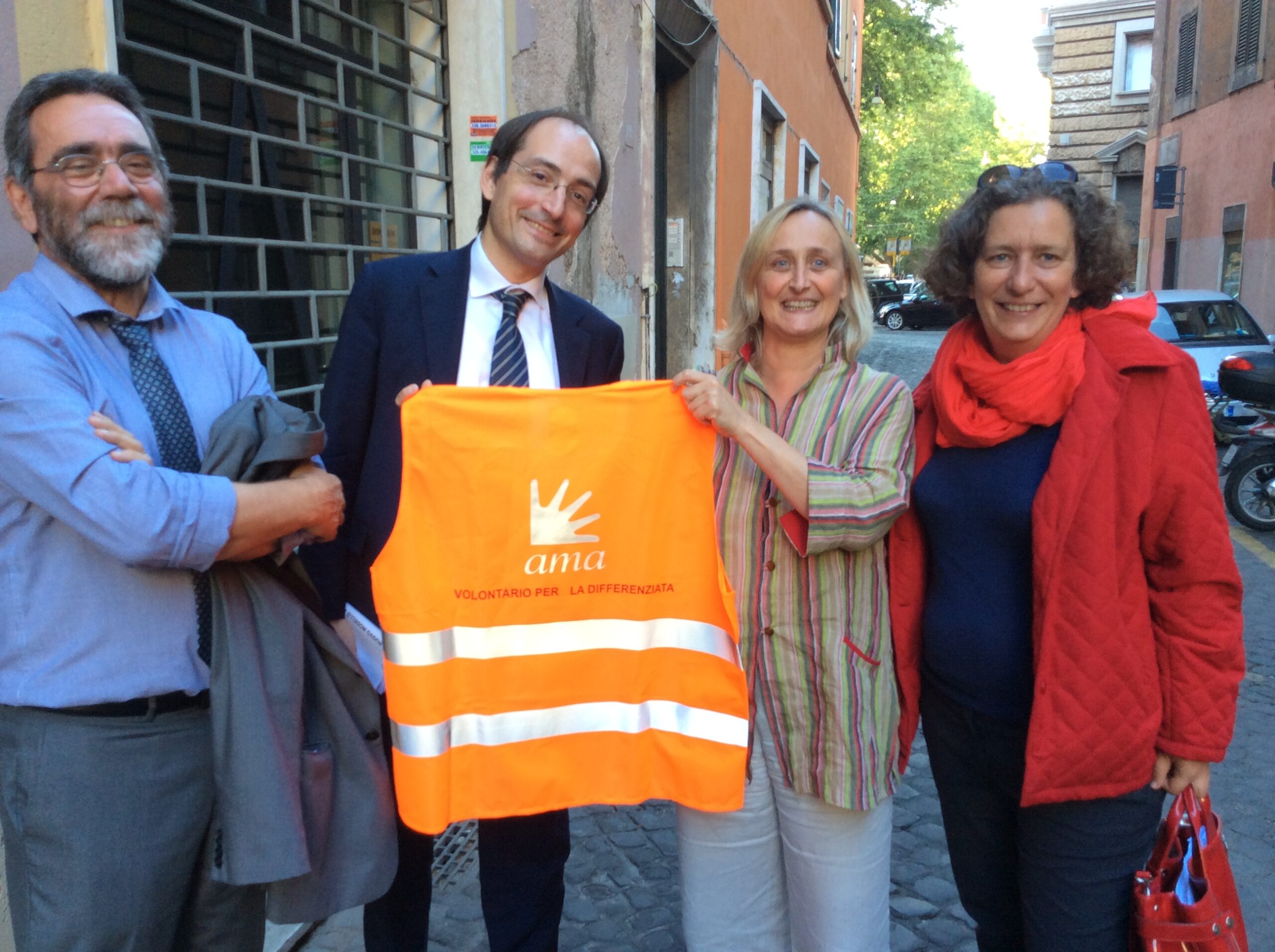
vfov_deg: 42.8
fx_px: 1214
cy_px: 476
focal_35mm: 33
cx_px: 638
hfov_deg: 55.4
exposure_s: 1/24
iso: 40
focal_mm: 3.3
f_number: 2.4
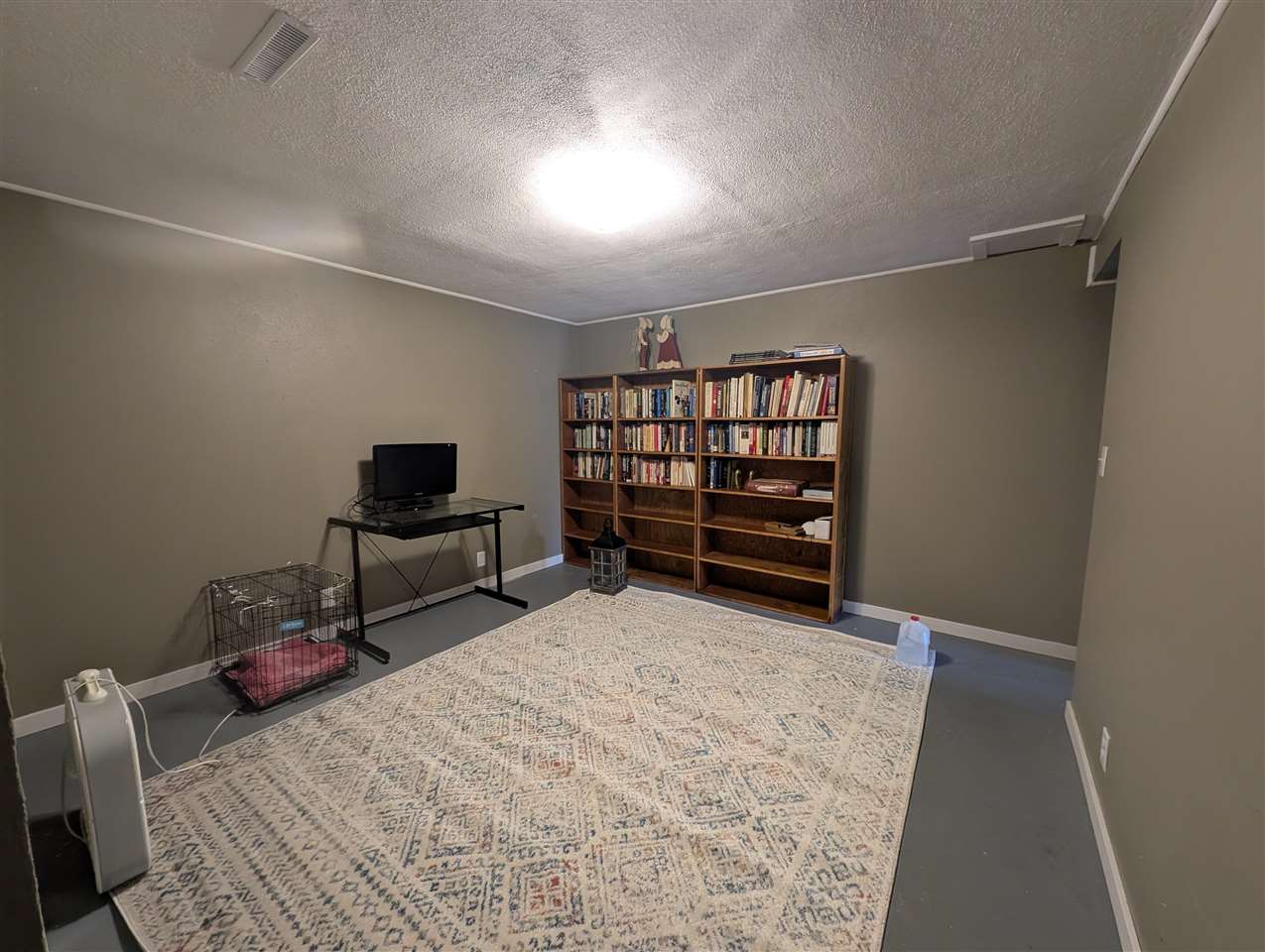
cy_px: 476
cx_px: 632
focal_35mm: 12
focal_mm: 2.23
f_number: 1.95
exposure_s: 1/32.6
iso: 173
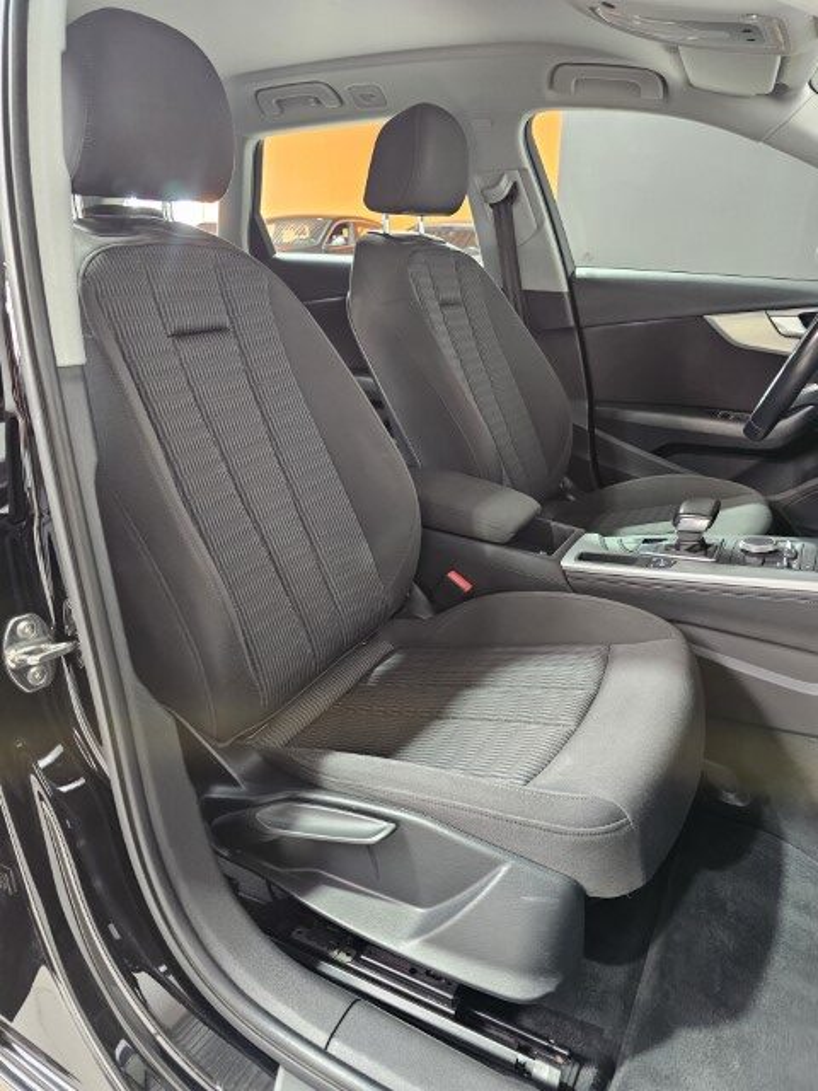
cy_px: 546
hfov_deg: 58.9
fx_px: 725
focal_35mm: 23
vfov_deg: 73.9
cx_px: 409
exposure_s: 1/100
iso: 1000
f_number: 1.7
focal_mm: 6.3
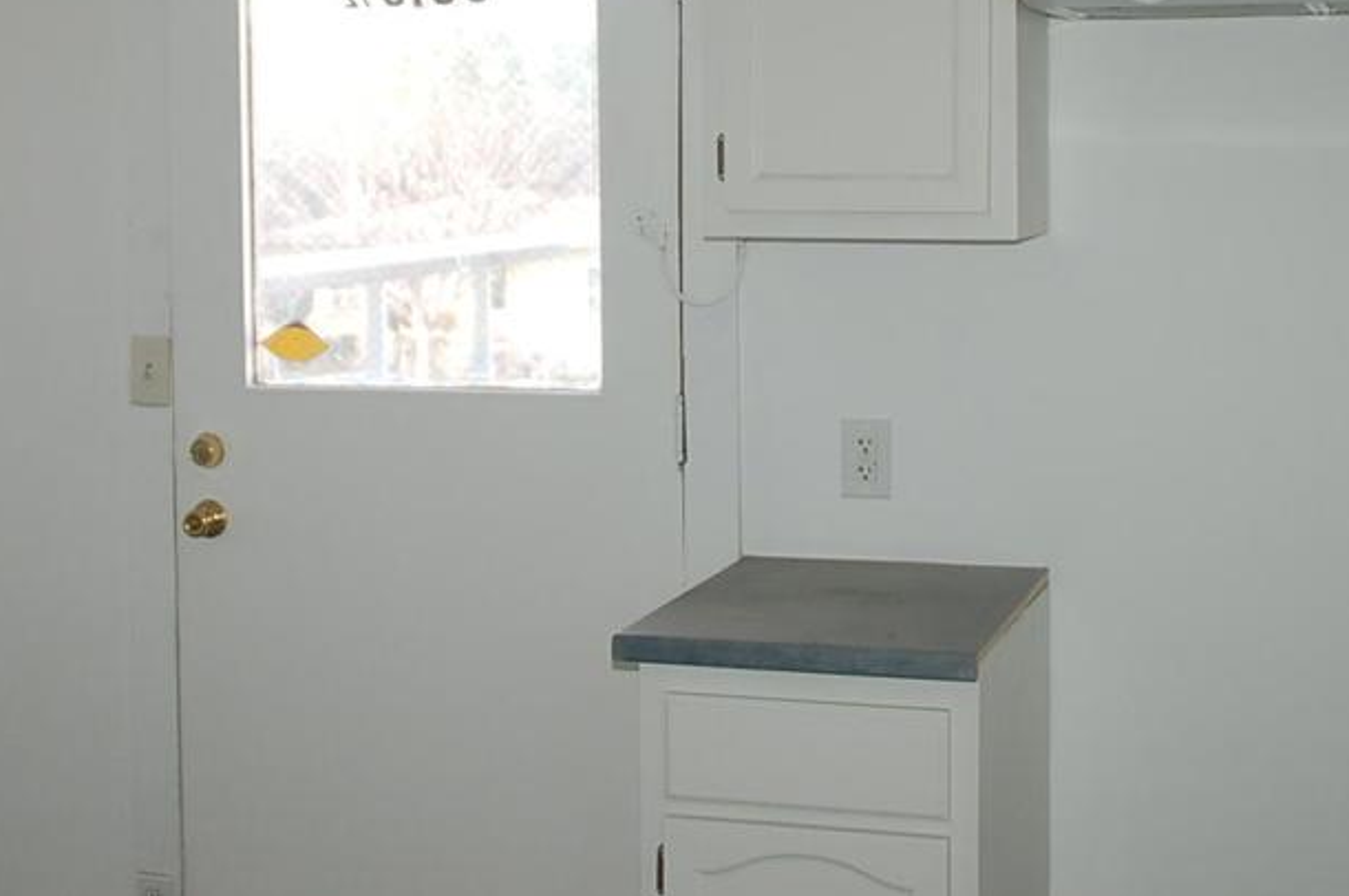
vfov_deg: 21.4
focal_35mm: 63
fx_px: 2352
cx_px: 693
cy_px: 228
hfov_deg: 32.0
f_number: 4
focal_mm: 25
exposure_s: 1/200
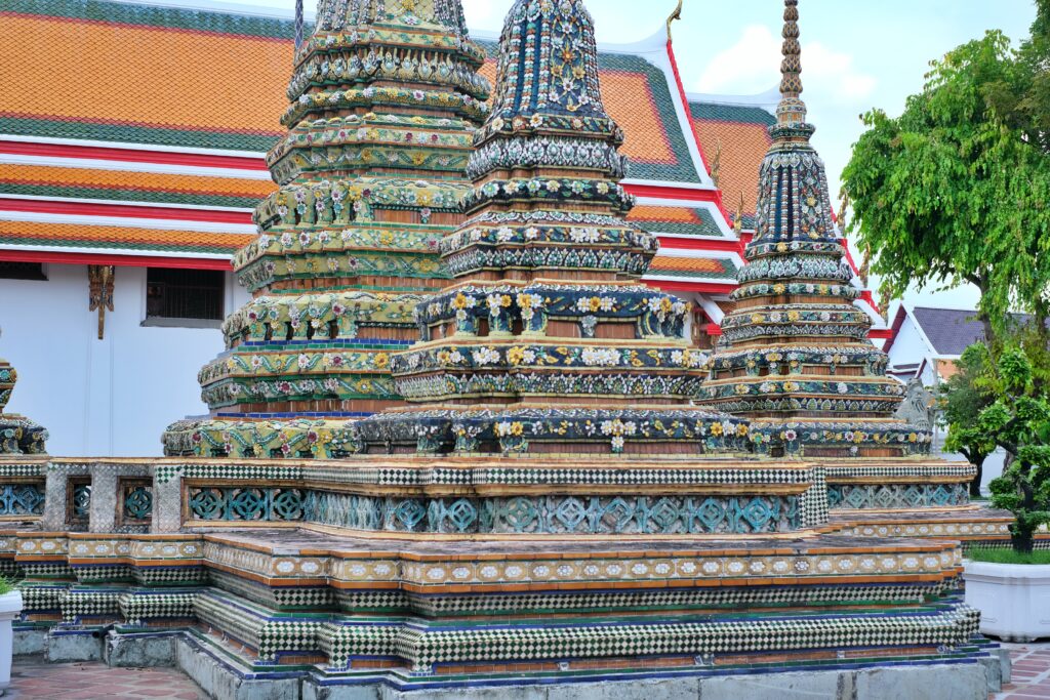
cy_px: 350
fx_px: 1546
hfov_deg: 37.5
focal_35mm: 53
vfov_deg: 25.5
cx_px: 525
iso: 320
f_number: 4
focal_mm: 35
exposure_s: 1/750
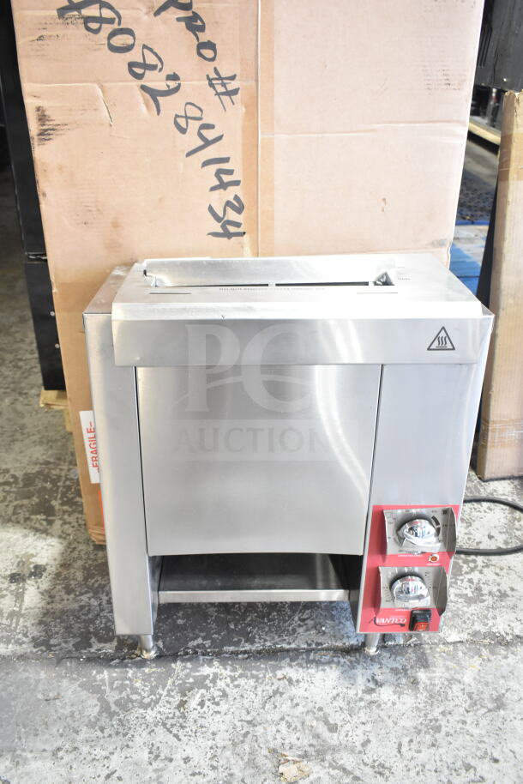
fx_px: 653
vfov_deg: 61.9
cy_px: 392
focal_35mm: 30
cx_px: 262
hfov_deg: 43.6
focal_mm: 20
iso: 1600
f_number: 5
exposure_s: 1/100
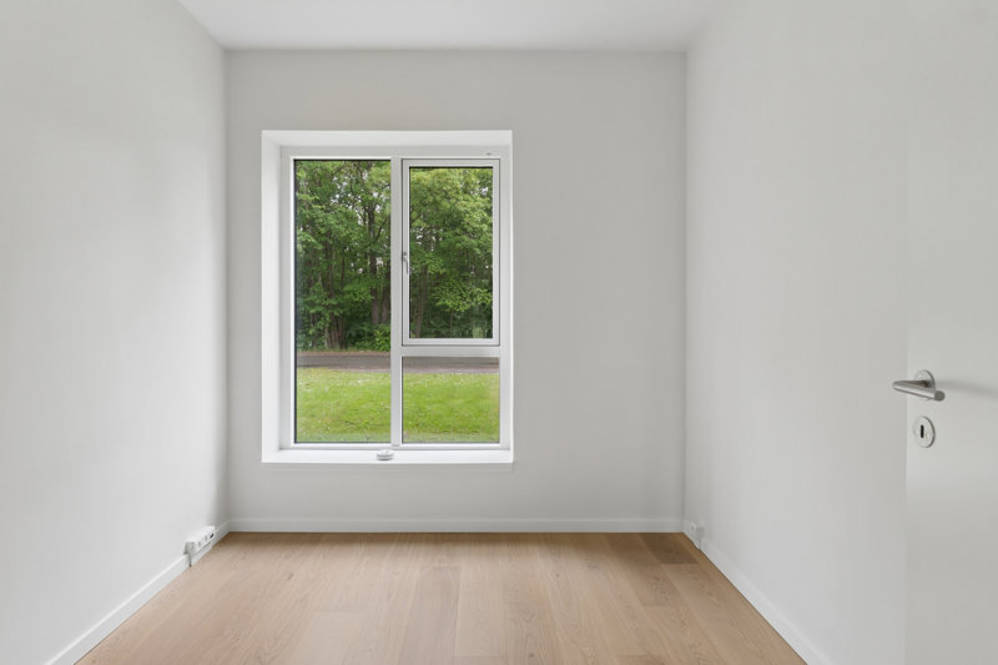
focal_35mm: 21
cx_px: 499
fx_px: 582
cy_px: 332
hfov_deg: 81.2
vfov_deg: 59.5
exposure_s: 1/30
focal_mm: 14
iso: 200
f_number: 8
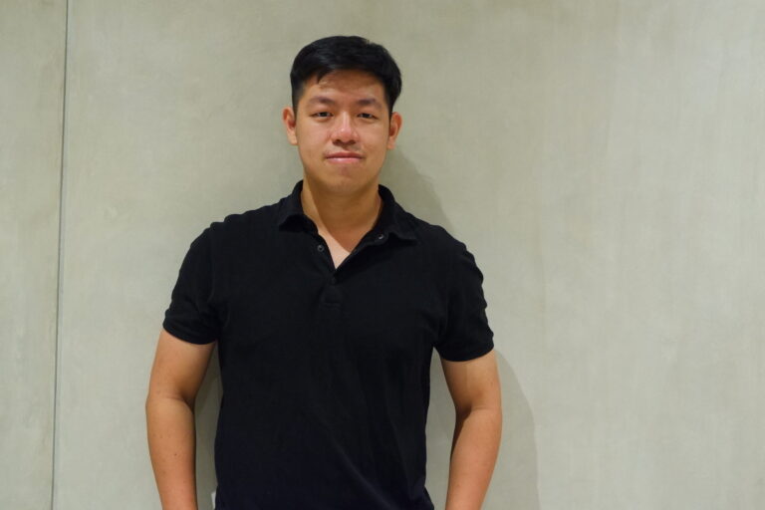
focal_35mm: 41
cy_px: 255
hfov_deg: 47.4
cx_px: 382
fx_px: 871
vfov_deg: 32.6
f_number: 4.4
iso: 5000
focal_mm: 27.1
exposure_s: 1/50
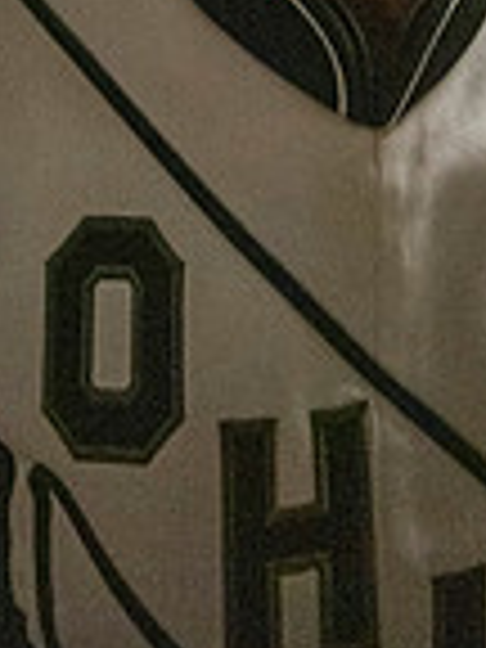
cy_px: -346
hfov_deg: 34.3
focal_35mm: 42
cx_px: 220
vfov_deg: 27.9
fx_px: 786
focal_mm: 14
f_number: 4
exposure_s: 1/500
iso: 12800
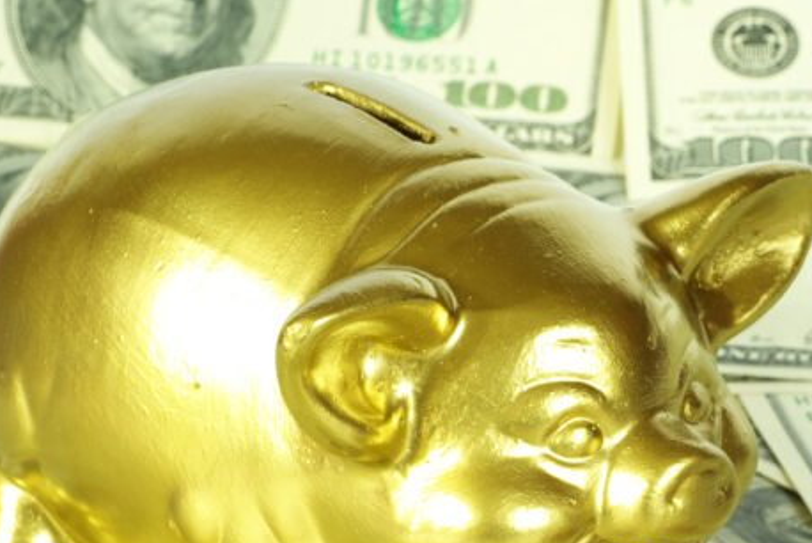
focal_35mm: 235
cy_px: 489
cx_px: 755
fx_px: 5304
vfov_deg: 5.8
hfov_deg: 8.7
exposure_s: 2
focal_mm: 70
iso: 100
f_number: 13
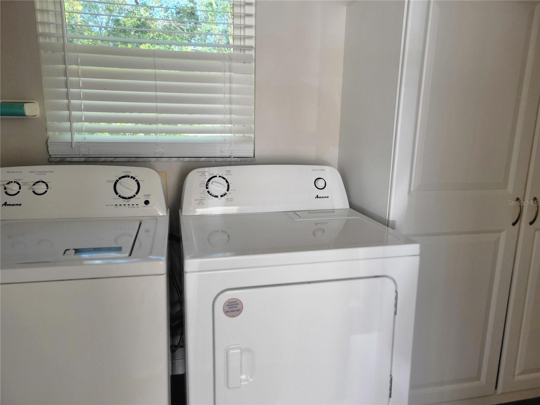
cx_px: 270
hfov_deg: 67.3
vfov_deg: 53.1
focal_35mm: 26
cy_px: 202
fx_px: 406
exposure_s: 1/120
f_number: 1.8
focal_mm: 5.4
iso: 64
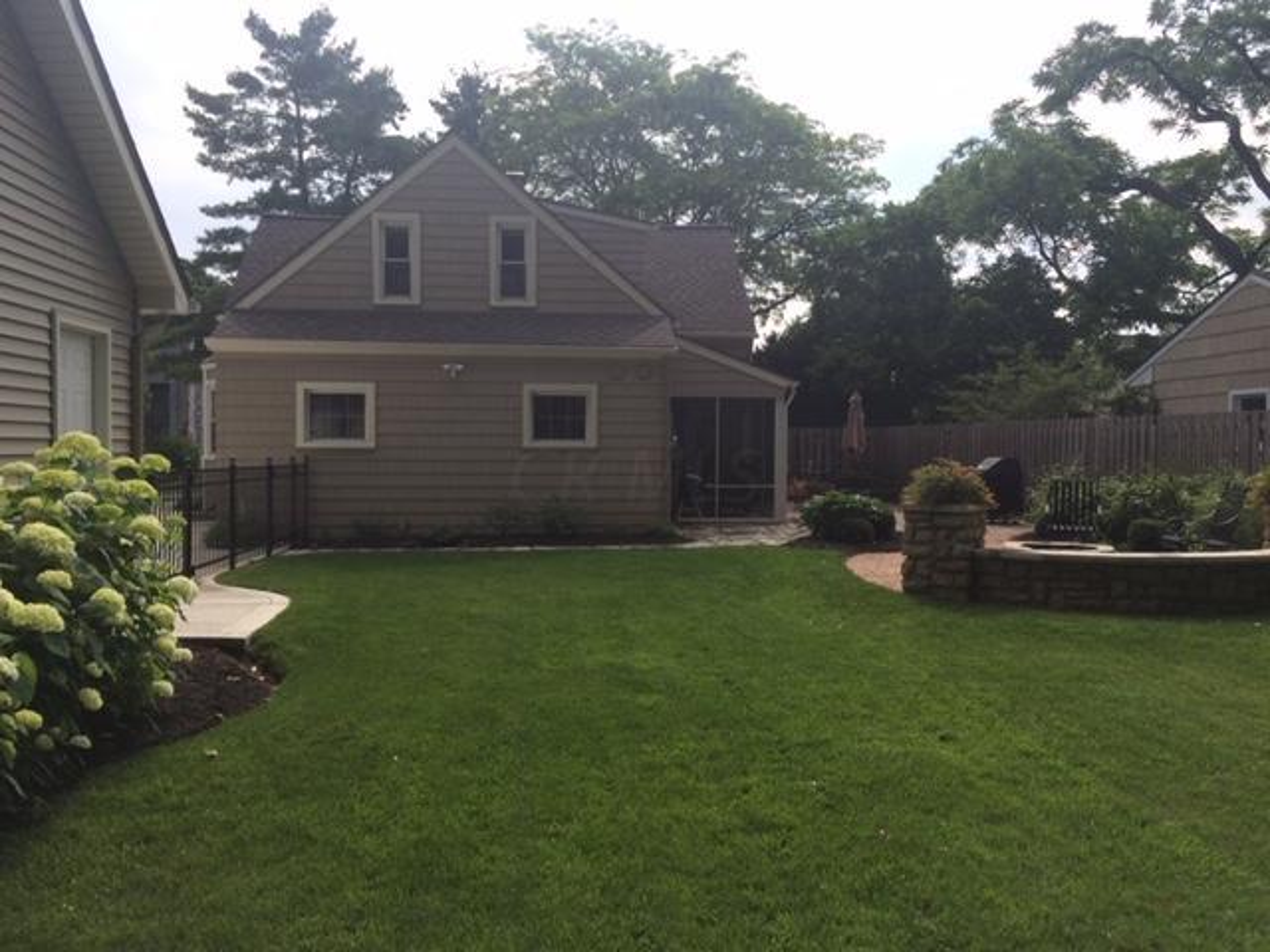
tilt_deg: -1.6
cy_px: 476
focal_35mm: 29
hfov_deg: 61.7
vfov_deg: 48.2
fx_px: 1064
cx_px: 635
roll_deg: +0.2
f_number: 2.2
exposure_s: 1/1866
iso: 32
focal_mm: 4.15
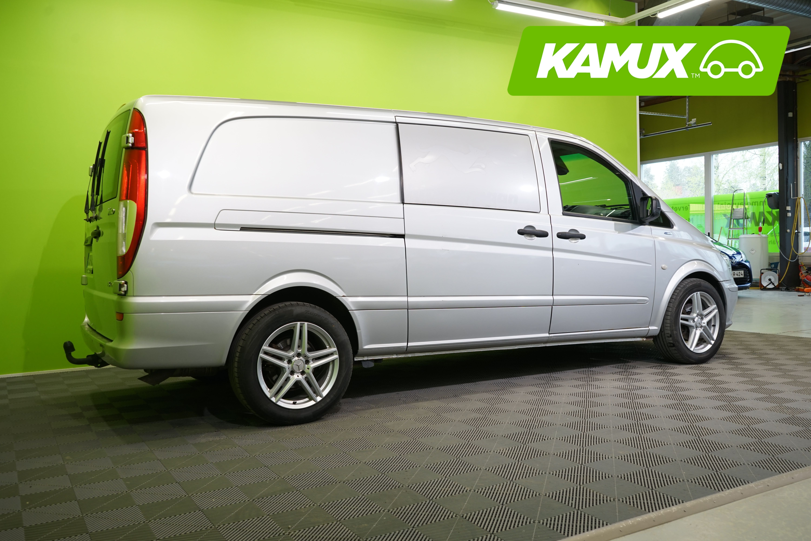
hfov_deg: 60.3
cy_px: 270
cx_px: 406
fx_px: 698
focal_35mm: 31
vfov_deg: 42.3
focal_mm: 31
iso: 500
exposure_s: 1/30
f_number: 6.3
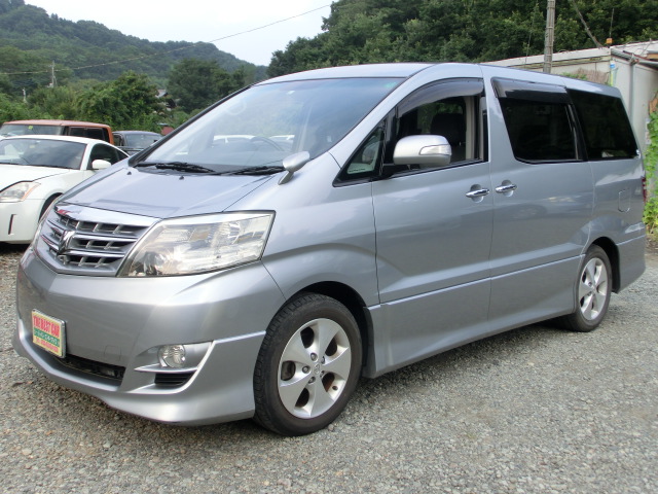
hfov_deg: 44.8
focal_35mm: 42
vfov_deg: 34.3
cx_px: 329
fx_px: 798
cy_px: 247
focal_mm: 7.38
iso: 125
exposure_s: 1/60
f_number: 4
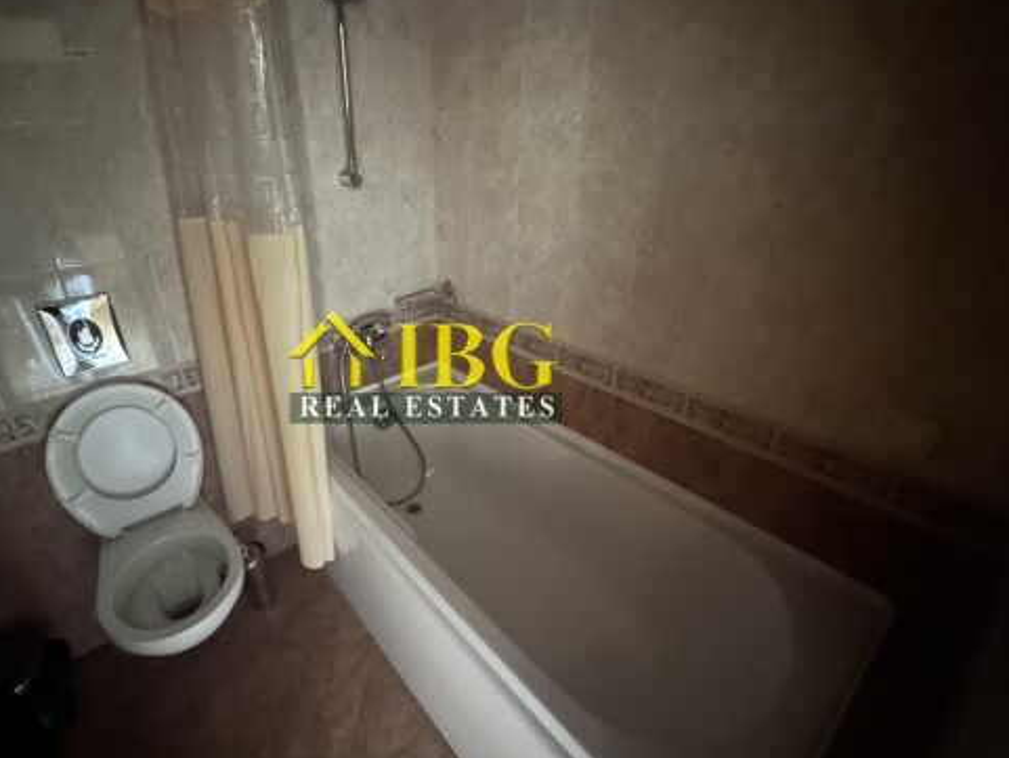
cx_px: 426
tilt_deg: -25.7
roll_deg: +1.6
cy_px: 365
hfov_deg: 90.3
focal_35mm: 17
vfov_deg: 74.7
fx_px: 496
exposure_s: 1/8
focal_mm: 2.22
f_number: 2.2
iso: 2500
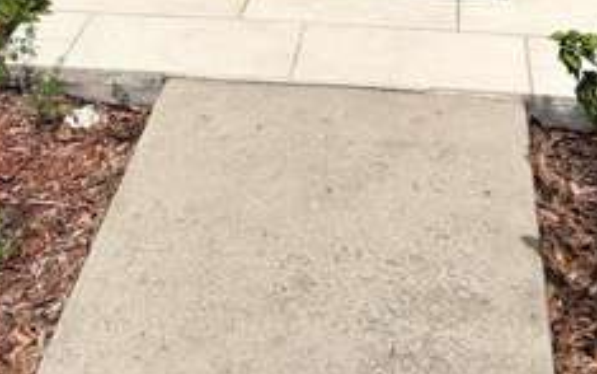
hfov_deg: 27.5
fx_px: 1221
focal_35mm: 75
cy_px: -435
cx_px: 328
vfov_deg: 13.9
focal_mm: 5.96
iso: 50
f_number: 1.6
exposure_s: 1/4065
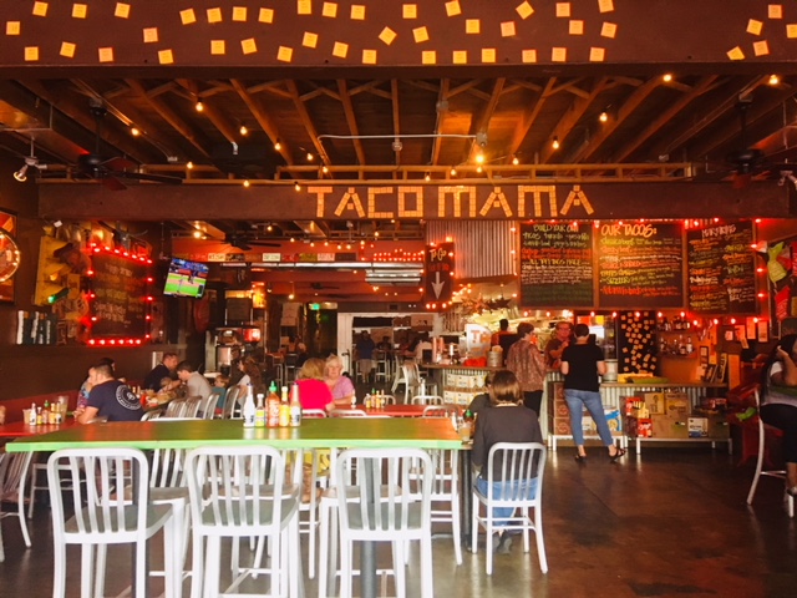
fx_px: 668
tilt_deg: +2.9
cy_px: 299
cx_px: 398
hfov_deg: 61.7
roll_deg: +0.4
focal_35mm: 29
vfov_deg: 48.2
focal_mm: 4.15
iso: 200
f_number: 2.2
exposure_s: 1/30
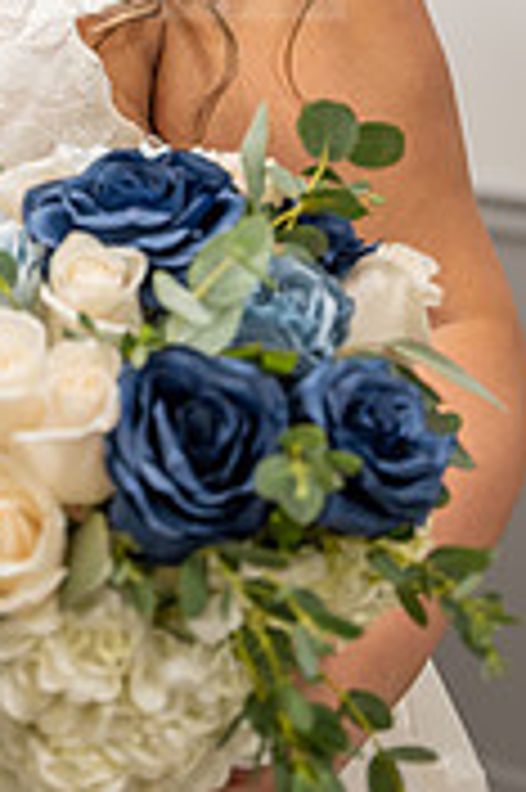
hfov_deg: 9.6
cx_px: -36
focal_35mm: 142
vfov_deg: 14.1
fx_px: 3118
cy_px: -86
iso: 800
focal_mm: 55.5
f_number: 3.2
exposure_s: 1/80
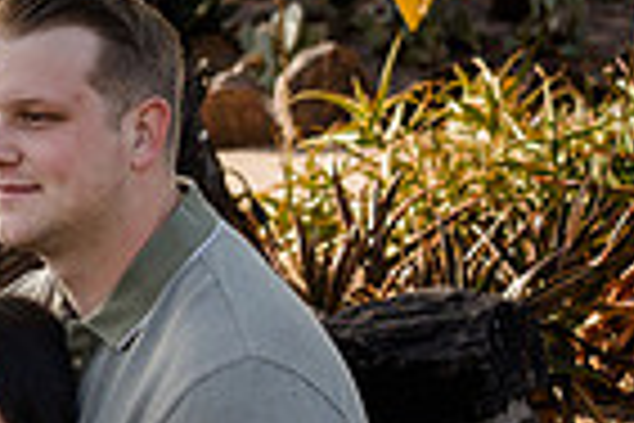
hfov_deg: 12.8
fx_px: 2677
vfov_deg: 9.0
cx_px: -342
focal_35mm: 152
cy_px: 407
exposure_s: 1/400
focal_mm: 37
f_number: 4
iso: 320
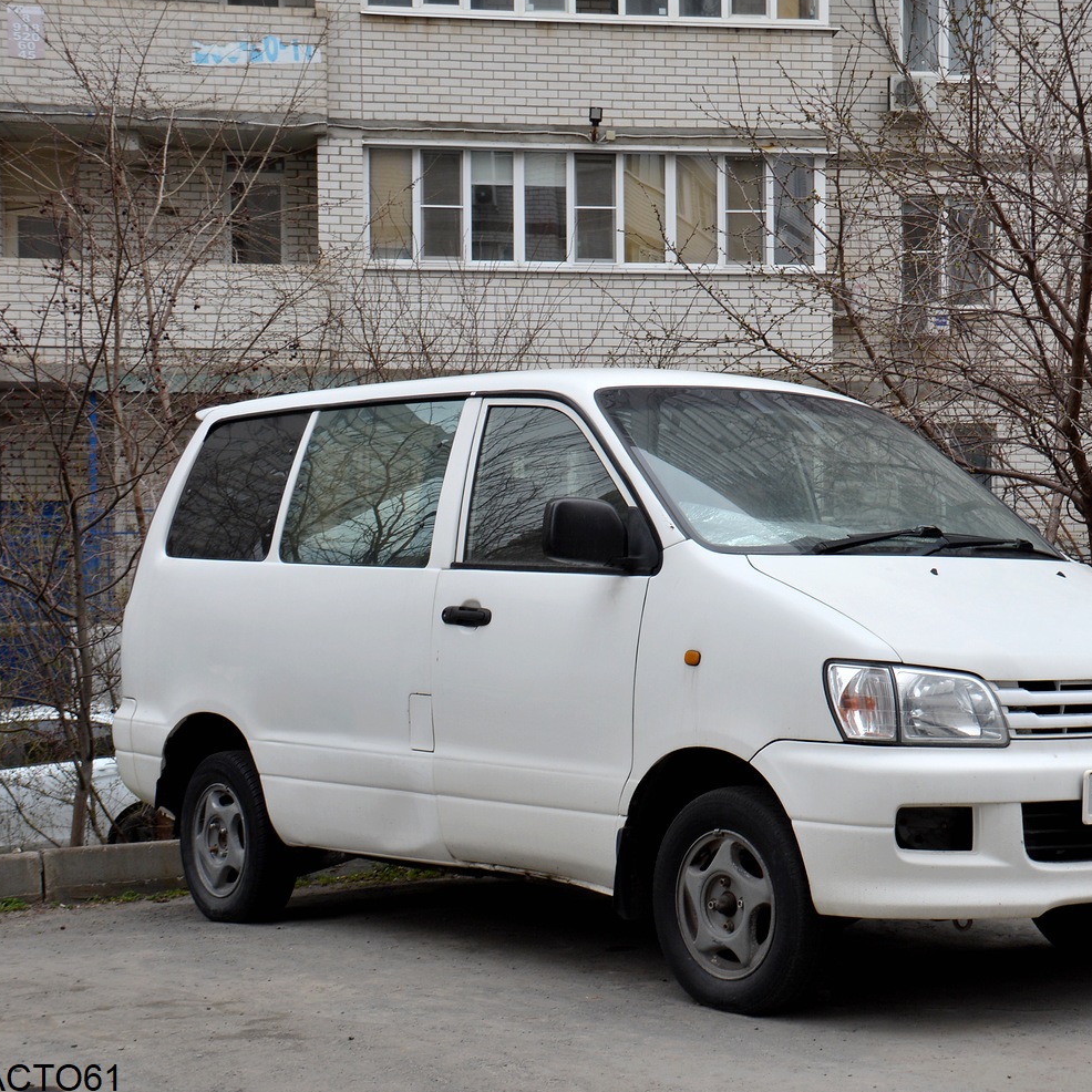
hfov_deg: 27.5
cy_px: 546
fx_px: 2213
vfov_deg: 27.7
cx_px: 751
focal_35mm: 62
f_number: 5.6
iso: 200
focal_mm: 32
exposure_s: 1/125
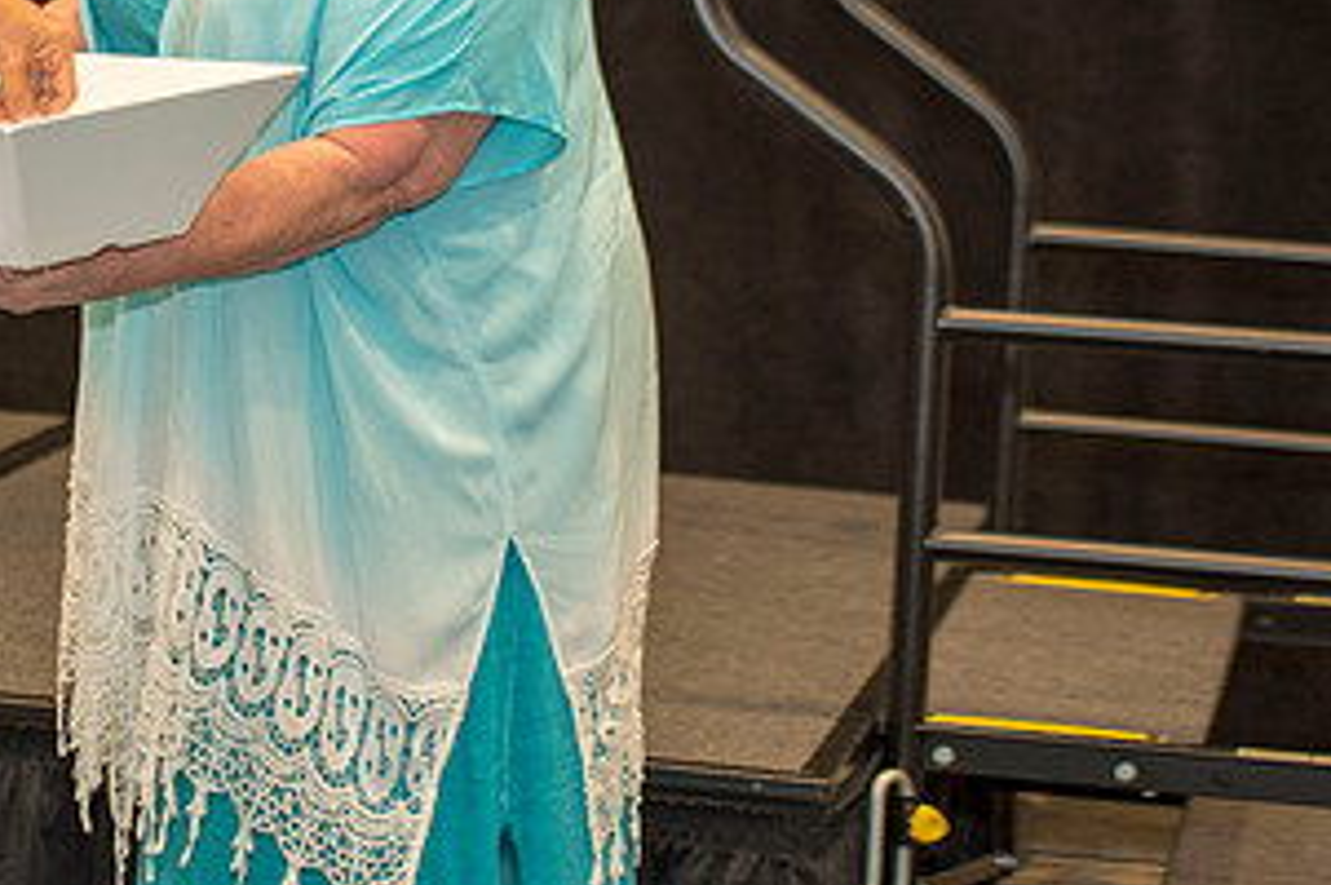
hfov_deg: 15.1
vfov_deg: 10.1
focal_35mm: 135
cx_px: 212
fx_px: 4986
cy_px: 75
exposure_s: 1/160
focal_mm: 70
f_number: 2.8
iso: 1250
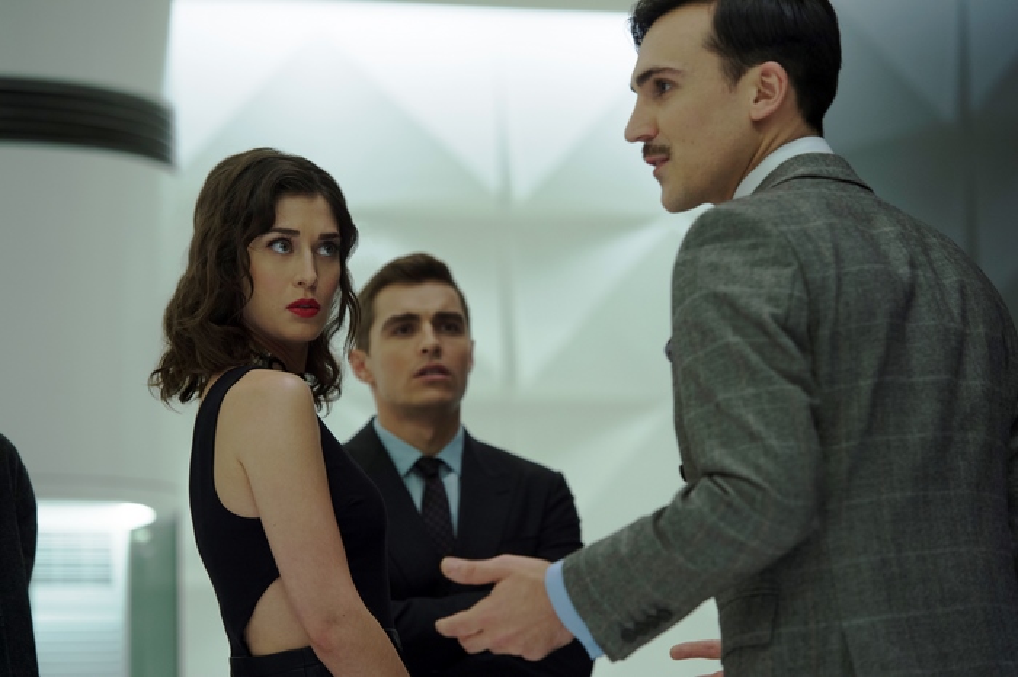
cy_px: 338
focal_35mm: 150
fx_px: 4239
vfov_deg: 9.1
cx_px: 509
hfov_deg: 13.7
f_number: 4
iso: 800
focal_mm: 150
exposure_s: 1/160
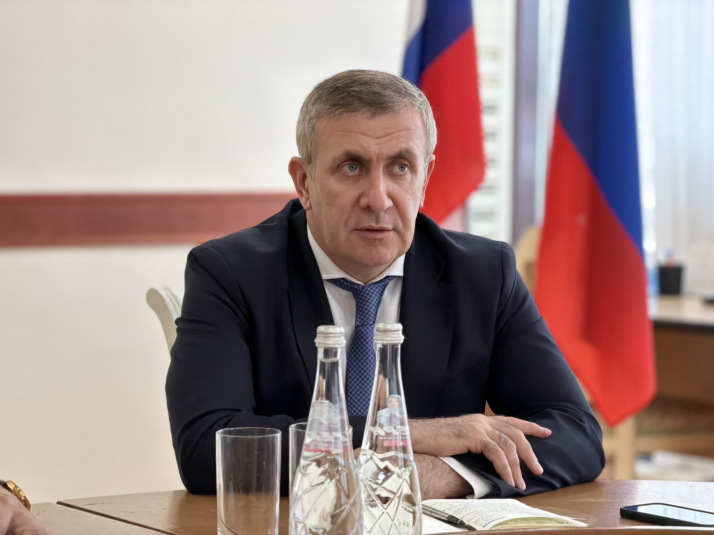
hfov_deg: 19.6
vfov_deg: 14.8
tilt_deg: -2.9
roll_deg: -0.4
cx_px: 357
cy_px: 268
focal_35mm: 100
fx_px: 2063
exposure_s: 1/51
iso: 640
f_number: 2.8
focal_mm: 16.89
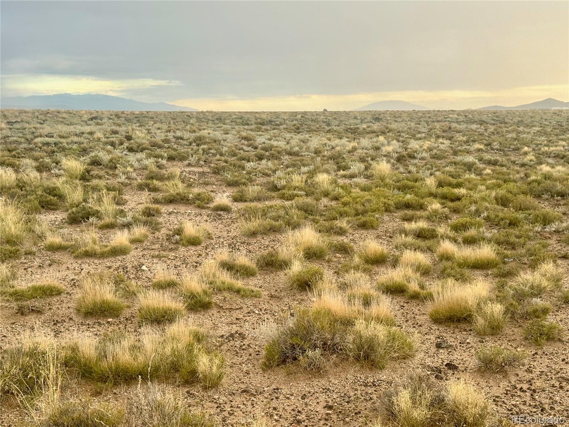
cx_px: 284
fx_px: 789
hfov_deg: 39.7
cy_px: 214
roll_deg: +0.8
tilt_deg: -7.2
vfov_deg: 30.3
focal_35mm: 48
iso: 100
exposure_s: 1/119
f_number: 1.78
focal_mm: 6.76
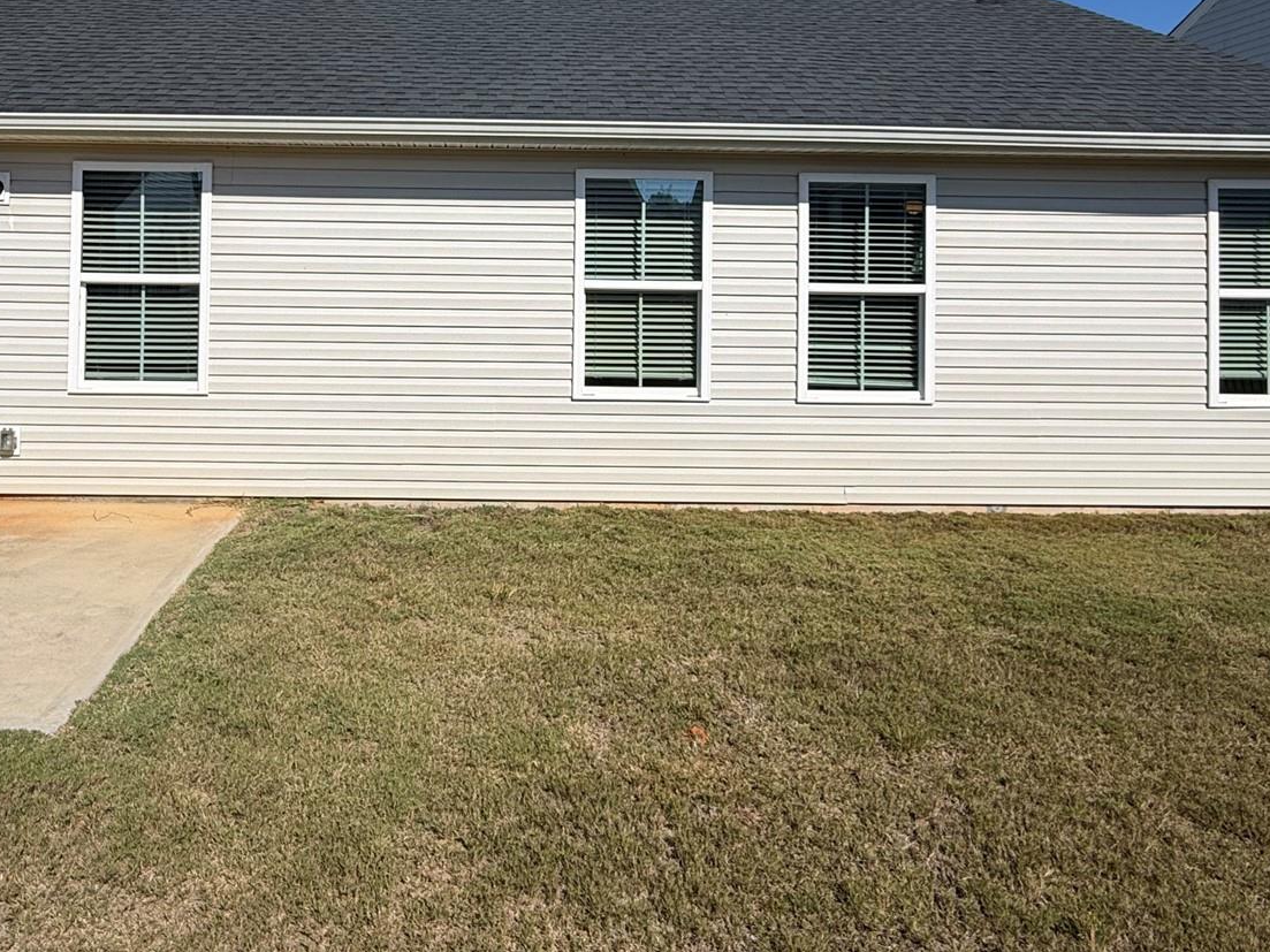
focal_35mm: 26
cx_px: 470
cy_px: 254
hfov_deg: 66.2
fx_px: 954
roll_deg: +0.3
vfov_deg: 51.1
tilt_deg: +1.9
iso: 20
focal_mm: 2.22
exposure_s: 1/770
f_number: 2.2
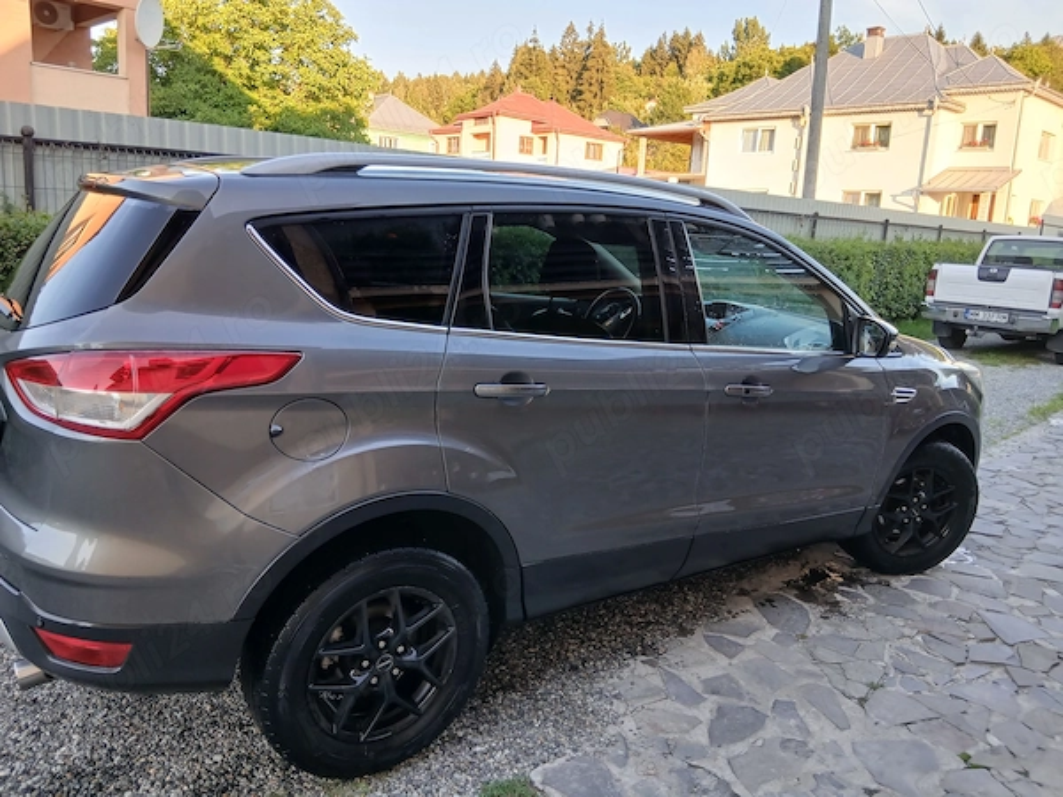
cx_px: 532
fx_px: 798
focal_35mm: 26
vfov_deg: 53.1
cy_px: 398
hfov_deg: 67.3
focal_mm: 3.98
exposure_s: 1/50
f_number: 1.8
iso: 64
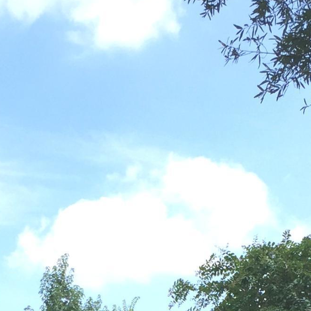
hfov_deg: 15.0
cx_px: 127
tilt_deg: +5.6
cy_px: 456
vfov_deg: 14.1
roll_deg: -2.3
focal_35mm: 116
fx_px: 1179
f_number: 2.2
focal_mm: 4.15
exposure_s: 1/1163
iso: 32
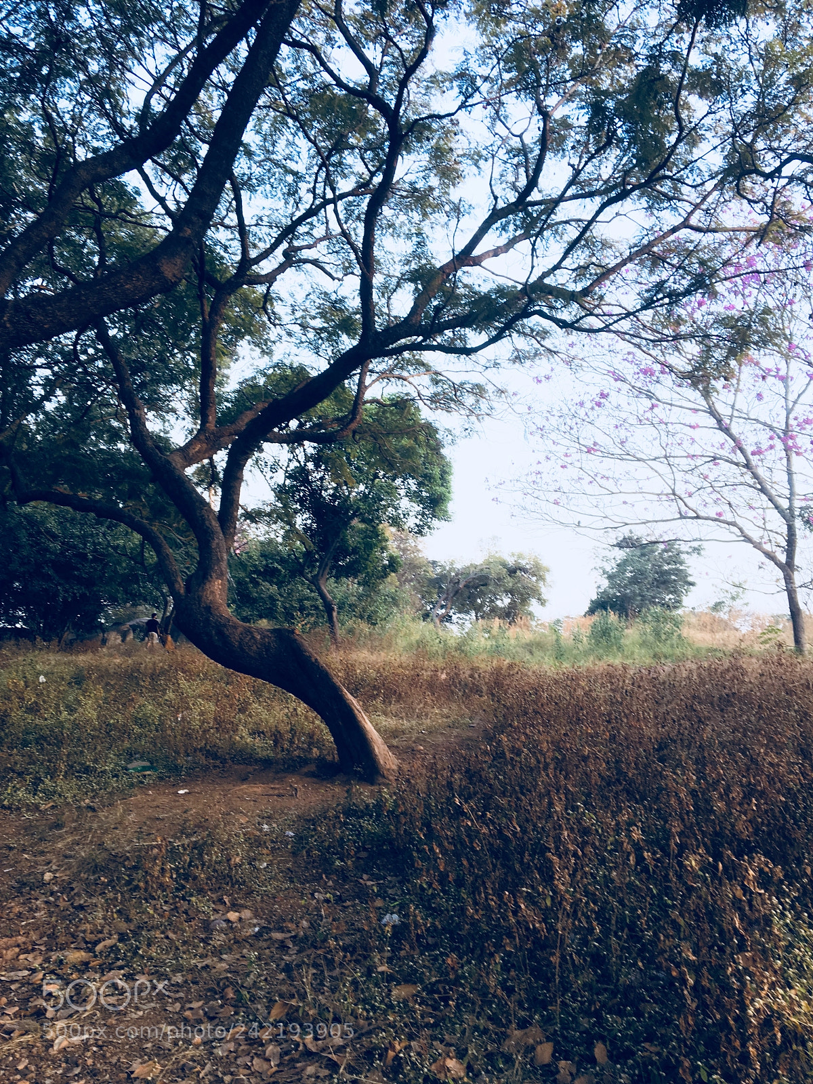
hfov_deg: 48.2
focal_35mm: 29
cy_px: 542
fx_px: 908
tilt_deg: +9.2
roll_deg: -1.4
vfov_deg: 61.7
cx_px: 406
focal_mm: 4.15
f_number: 2.2
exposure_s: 1/33
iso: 25
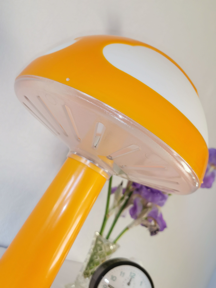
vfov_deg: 58.4
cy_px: 144
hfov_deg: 45.4
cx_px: 108
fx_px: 258
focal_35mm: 31
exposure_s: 1/100
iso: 125
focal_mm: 5.58
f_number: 1.8
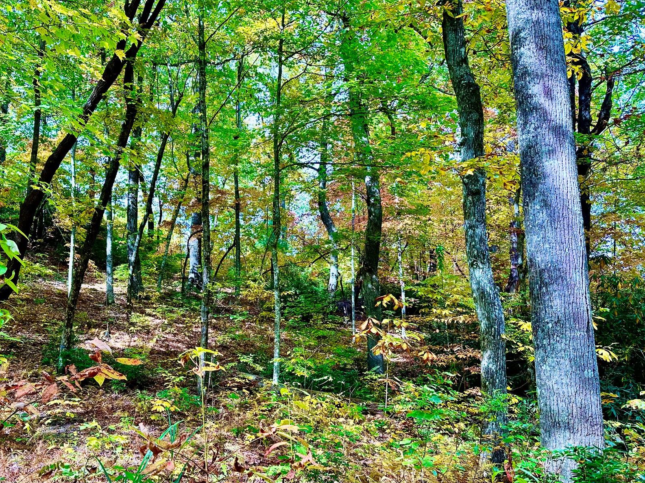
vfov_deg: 45.3
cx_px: 231
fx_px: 578
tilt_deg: +6.7
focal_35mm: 31
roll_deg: +2.9
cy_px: 272
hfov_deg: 57.4
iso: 80
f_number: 1.78
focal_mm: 6.86
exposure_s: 1/373
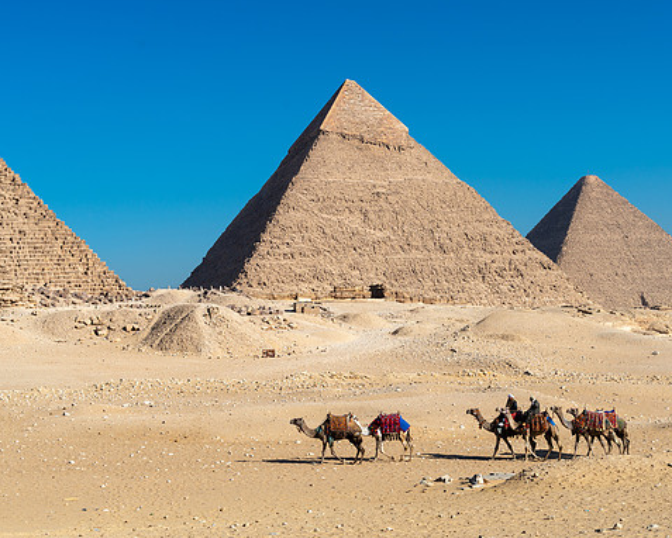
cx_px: 395
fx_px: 1313
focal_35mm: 66
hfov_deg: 28.7
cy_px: 273
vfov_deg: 23.2
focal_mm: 55
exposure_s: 1/125
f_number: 8
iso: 100
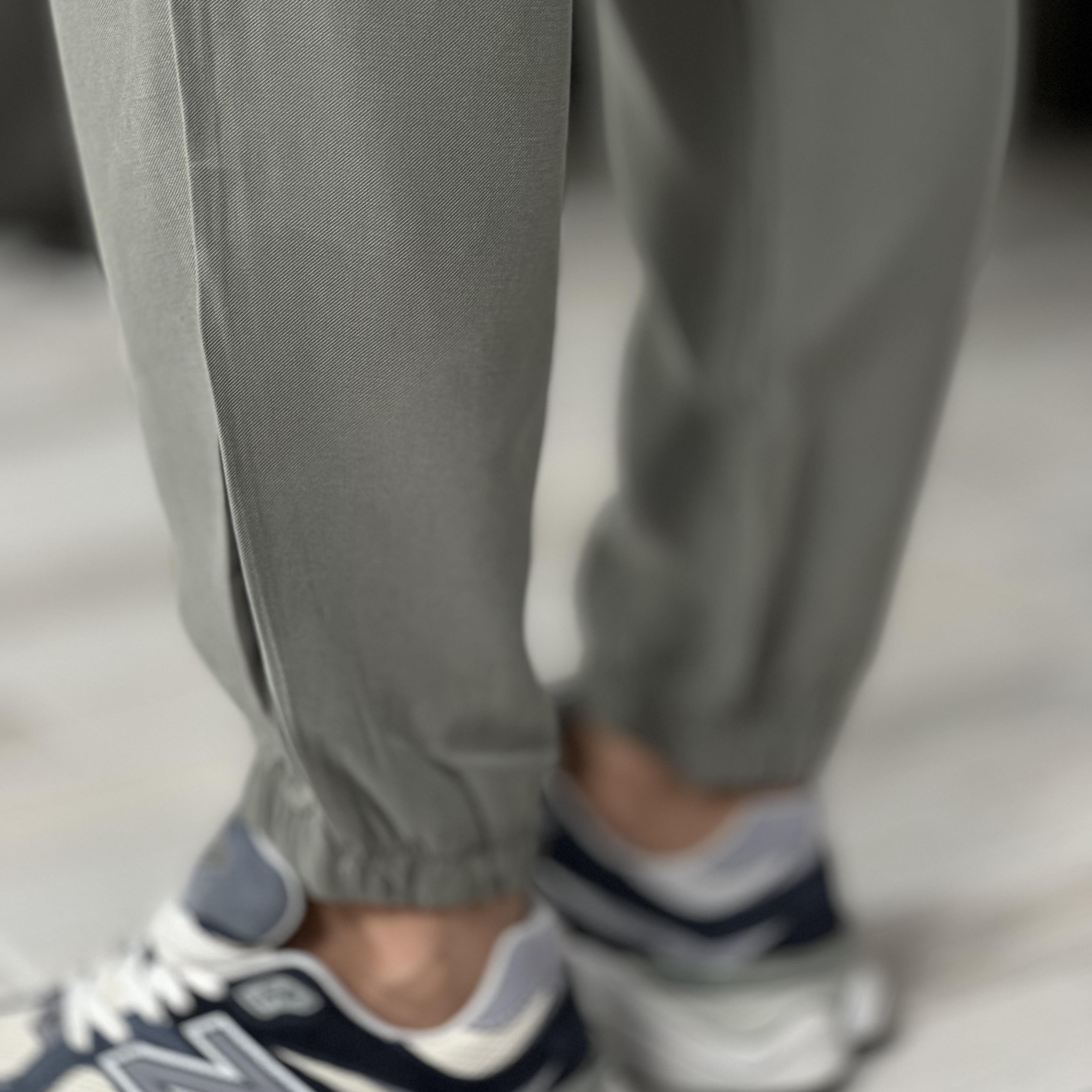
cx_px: 545
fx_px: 3248
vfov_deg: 19.1
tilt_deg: -18.4
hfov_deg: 19.1
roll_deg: -0.6
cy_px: 455
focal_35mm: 91
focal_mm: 9
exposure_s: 1/33
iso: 125
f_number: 2.8
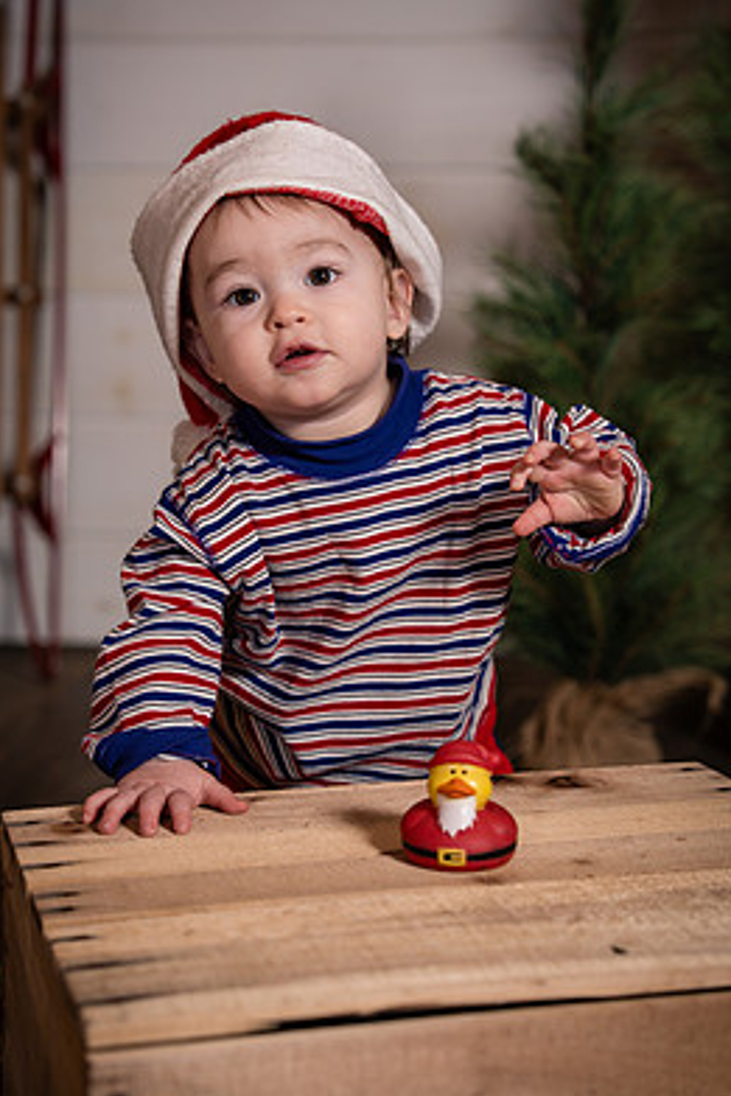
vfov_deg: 29.2
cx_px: 344
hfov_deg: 19.7
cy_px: 538
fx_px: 2100
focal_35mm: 69
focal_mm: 60
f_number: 3.2
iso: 250
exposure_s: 1/250
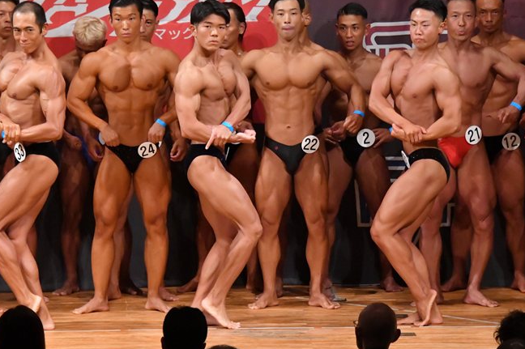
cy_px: 178
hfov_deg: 6.8
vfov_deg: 4.5
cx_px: 253
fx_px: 4444
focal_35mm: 305
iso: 10000
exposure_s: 1/400
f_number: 5.6
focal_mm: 170
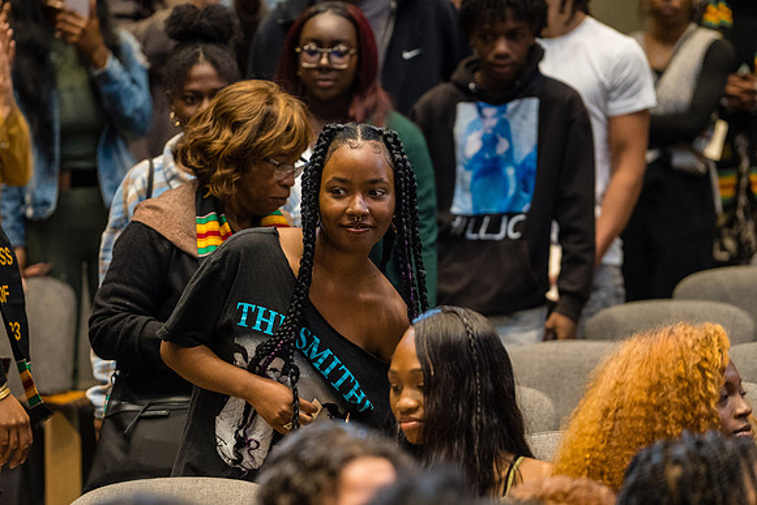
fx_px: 4740
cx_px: 329
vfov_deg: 6.1
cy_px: 268
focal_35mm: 225
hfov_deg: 9.1
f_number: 4
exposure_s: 1/250
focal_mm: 197
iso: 4000
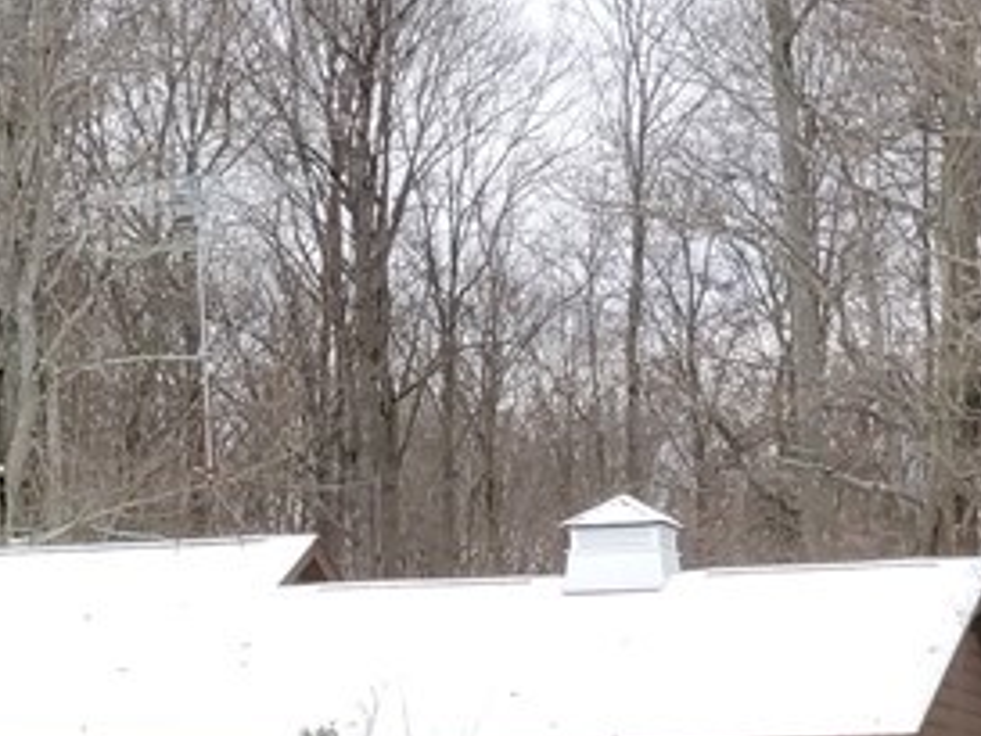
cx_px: -266
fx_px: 5529
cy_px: 1174
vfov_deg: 7.5
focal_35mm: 195
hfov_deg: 10.0
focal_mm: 6
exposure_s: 1/119
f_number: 2.1
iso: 80
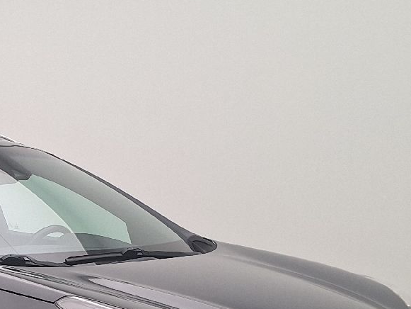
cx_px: -3
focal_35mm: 76
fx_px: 903
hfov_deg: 24.5
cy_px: 375
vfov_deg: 18.4
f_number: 1.8
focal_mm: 5.54
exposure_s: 1/104
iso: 40
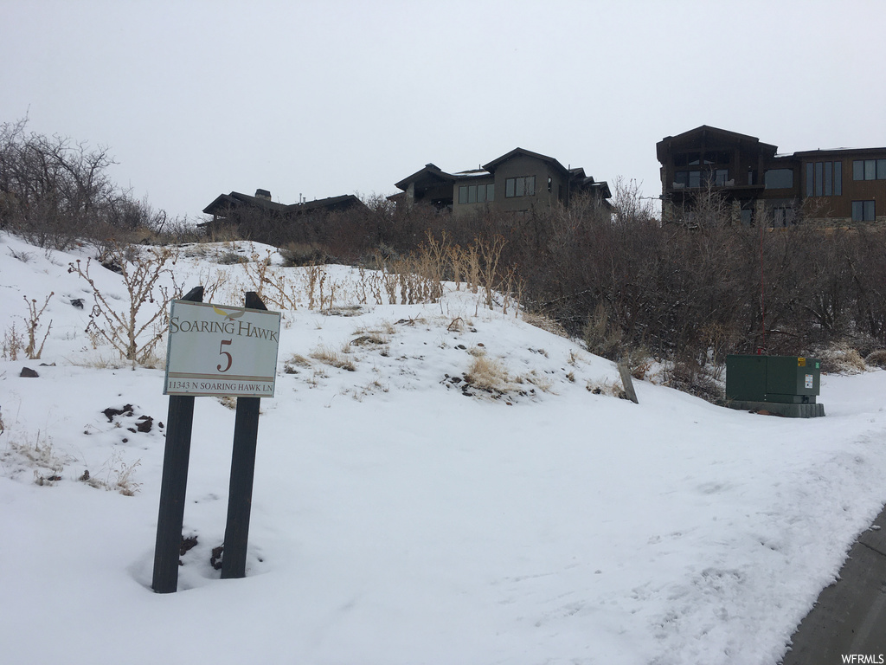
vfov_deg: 48.2
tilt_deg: +2.4
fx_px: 742
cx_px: 443
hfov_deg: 61.7
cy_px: 332
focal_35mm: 29
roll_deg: -1.0
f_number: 2.2
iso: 25
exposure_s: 1/1241
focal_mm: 4.15
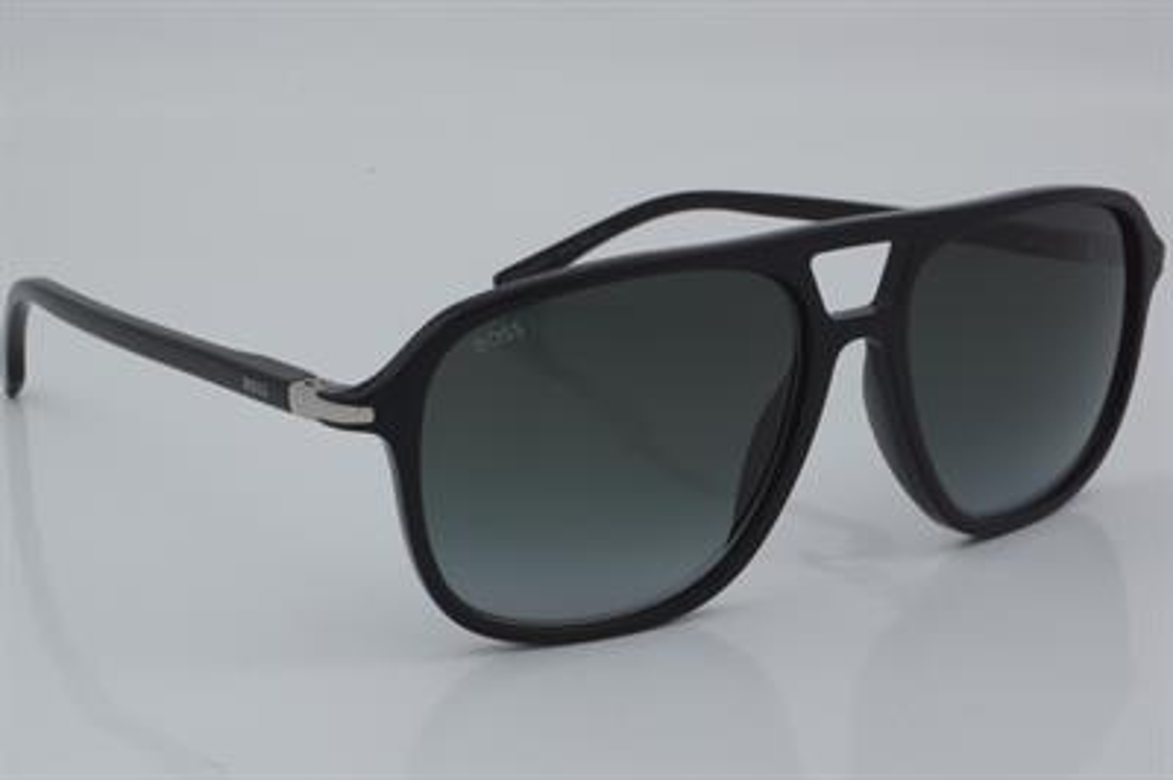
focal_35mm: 82
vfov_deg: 16.5
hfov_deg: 24.6
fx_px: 2686
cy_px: 390
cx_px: 586
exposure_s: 1/4
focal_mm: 55
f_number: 32
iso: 100
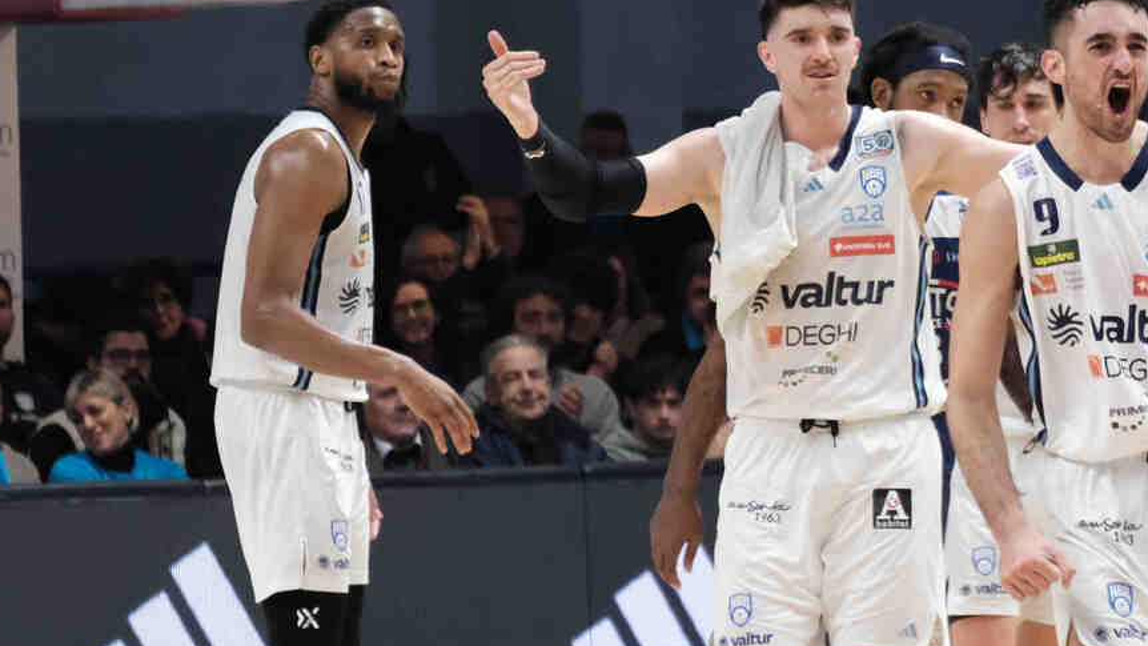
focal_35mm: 406
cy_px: 298
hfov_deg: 5.3
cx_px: 1172
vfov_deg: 3.0
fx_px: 12360
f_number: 4.2
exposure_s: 1/640
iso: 3200
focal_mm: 115.9
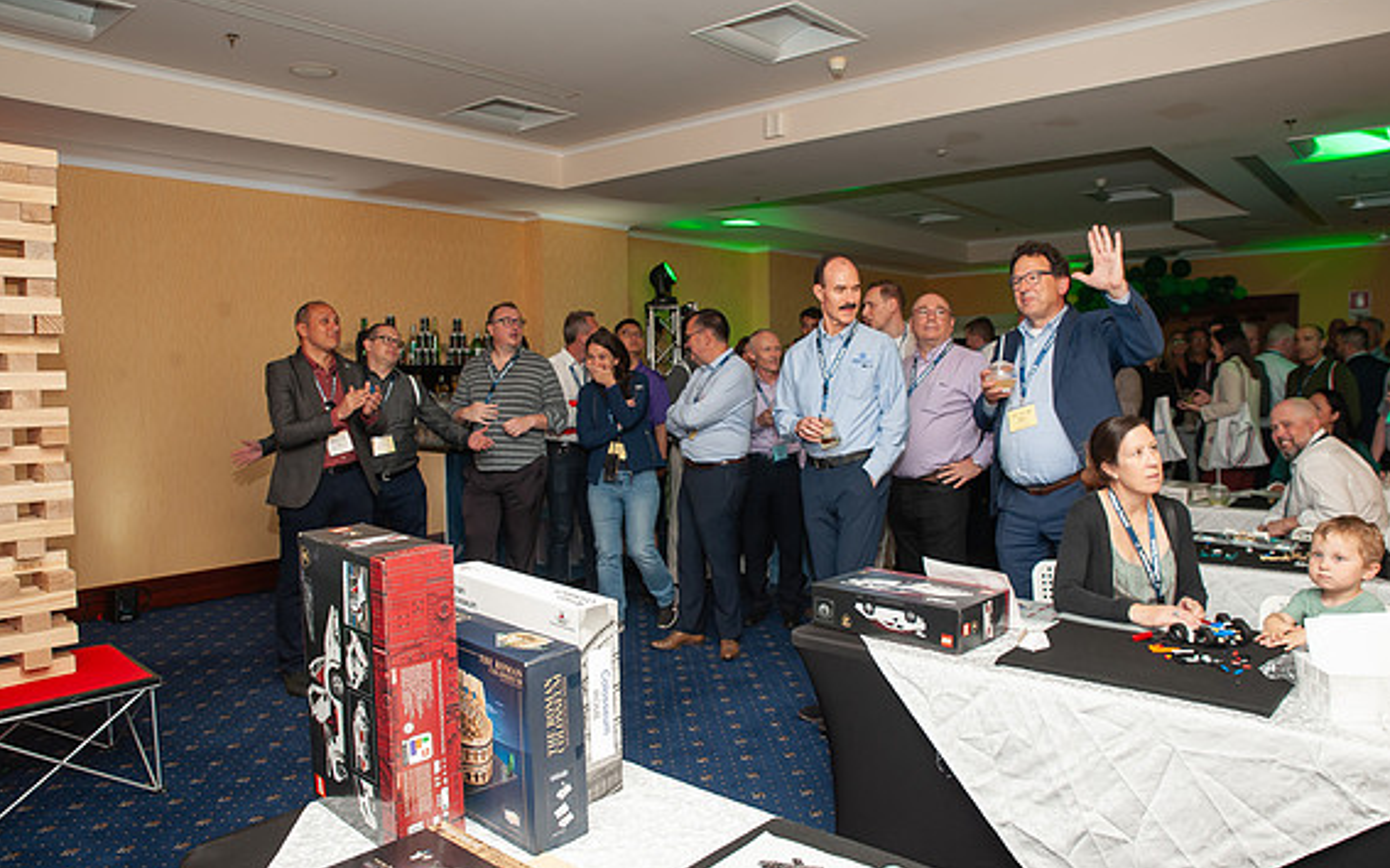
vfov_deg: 49.2
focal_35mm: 25
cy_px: 419
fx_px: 947
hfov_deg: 72.6
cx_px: 706
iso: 640
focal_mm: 24
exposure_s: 1/160
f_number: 7.1
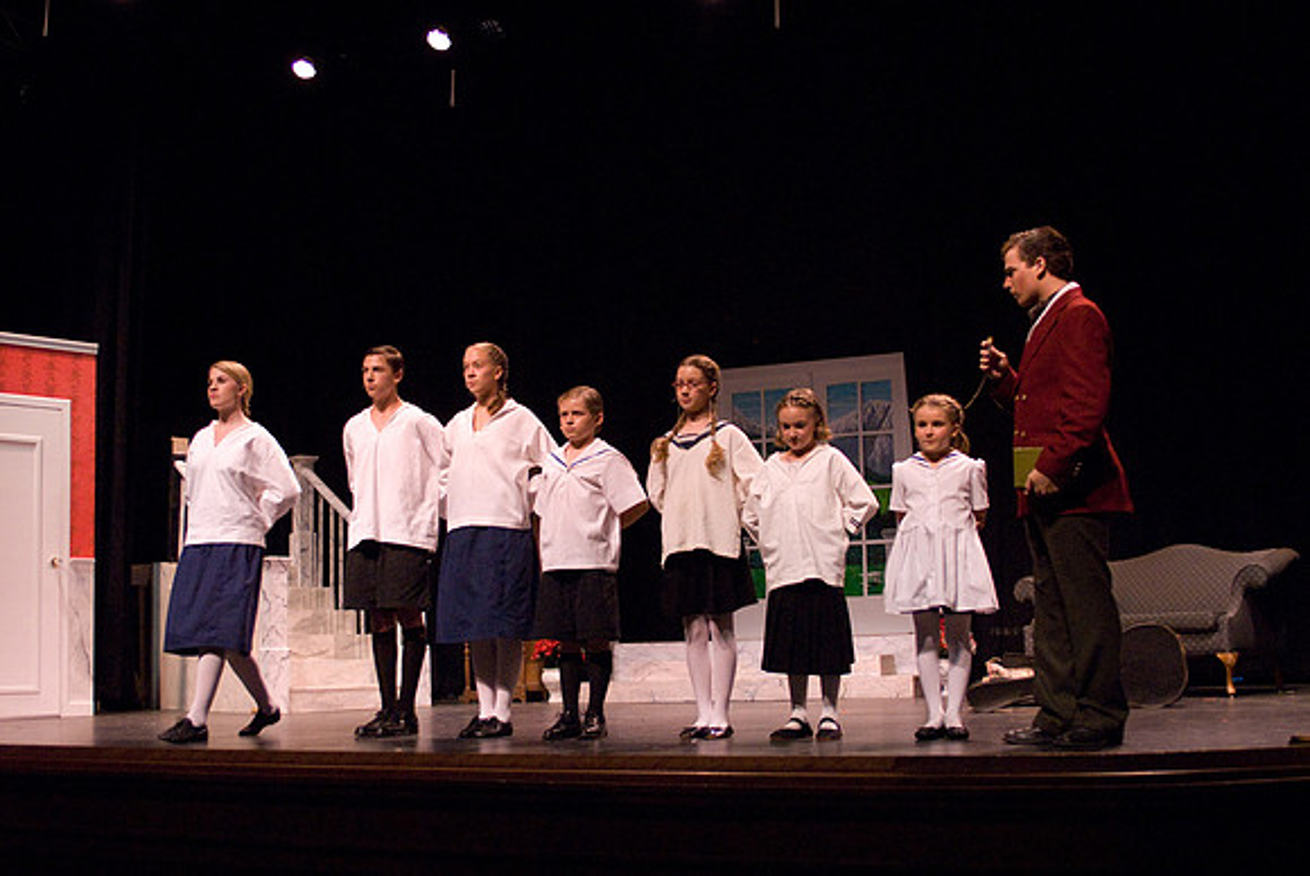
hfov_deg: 46.4
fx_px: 1530
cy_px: 438
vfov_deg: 32.0
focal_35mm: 42
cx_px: 655
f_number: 2.8
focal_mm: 28
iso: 1600
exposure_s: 1/200
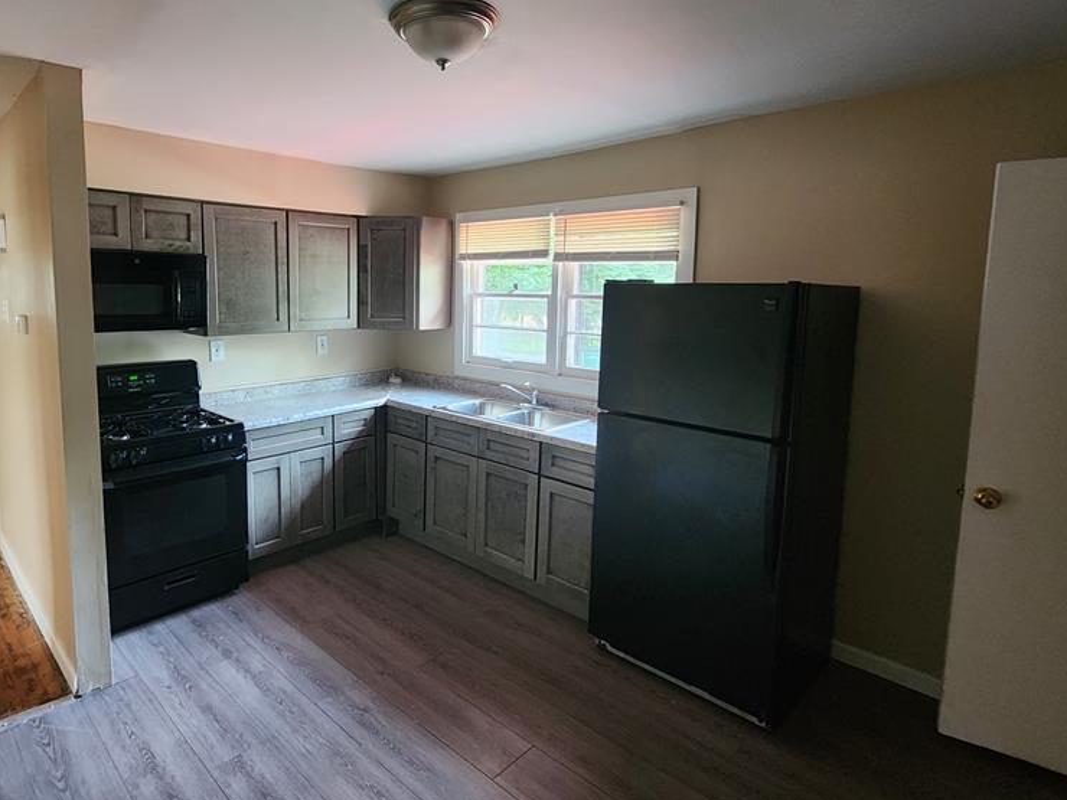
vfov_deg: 71.3
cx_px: 414
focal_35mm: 18
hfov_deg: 86.4
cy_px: 346
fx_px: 555
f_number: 2.2
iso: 400
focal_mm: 2.2
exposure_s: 1/30
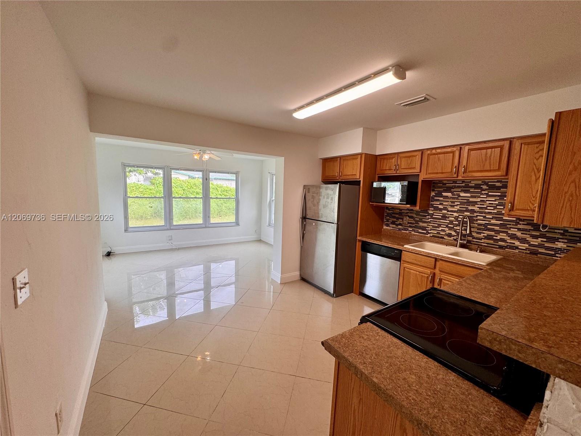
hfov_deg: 102.1
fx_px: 235
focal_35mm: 14
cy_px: 218
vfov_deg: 85.7
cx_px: 290
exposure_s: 1/120
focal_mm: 2.22
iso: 64
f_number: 2.2
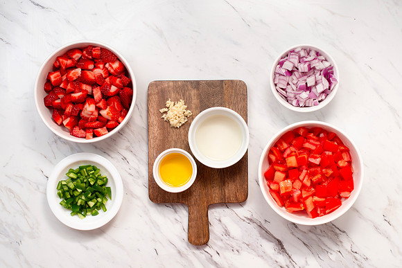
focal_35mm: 60
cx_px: 209
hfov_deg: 33.5
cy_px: 133
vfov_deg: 22.7
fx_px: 668
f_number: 11
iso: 250
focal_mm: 50
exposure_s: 1/100
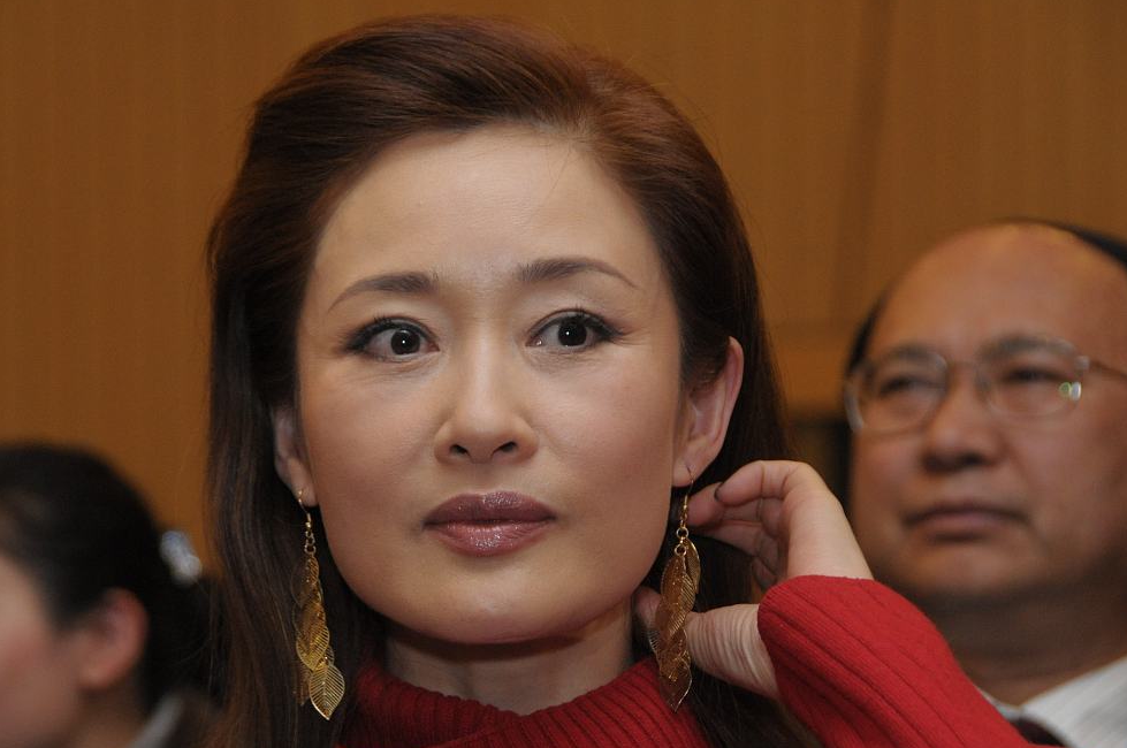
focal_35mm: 175
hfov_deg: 11.8
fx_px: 5459
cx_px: 521
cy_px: 408
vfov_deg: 7.8
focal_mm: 95
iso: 1000
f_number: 5.3
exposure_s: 1/160
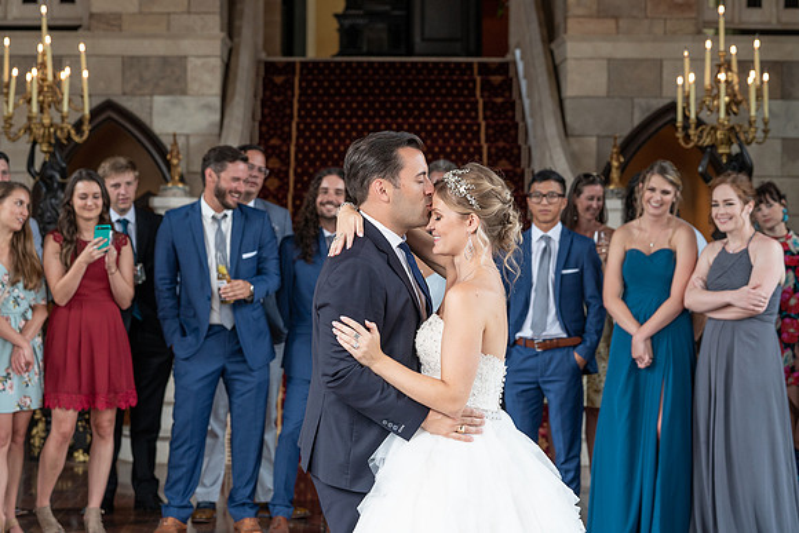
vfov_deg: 14.8
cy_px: 263
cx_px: 386
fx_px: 2059
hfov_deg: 22.0
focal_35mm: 93
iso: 1000
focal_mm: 88
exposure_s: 1/200
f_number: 5
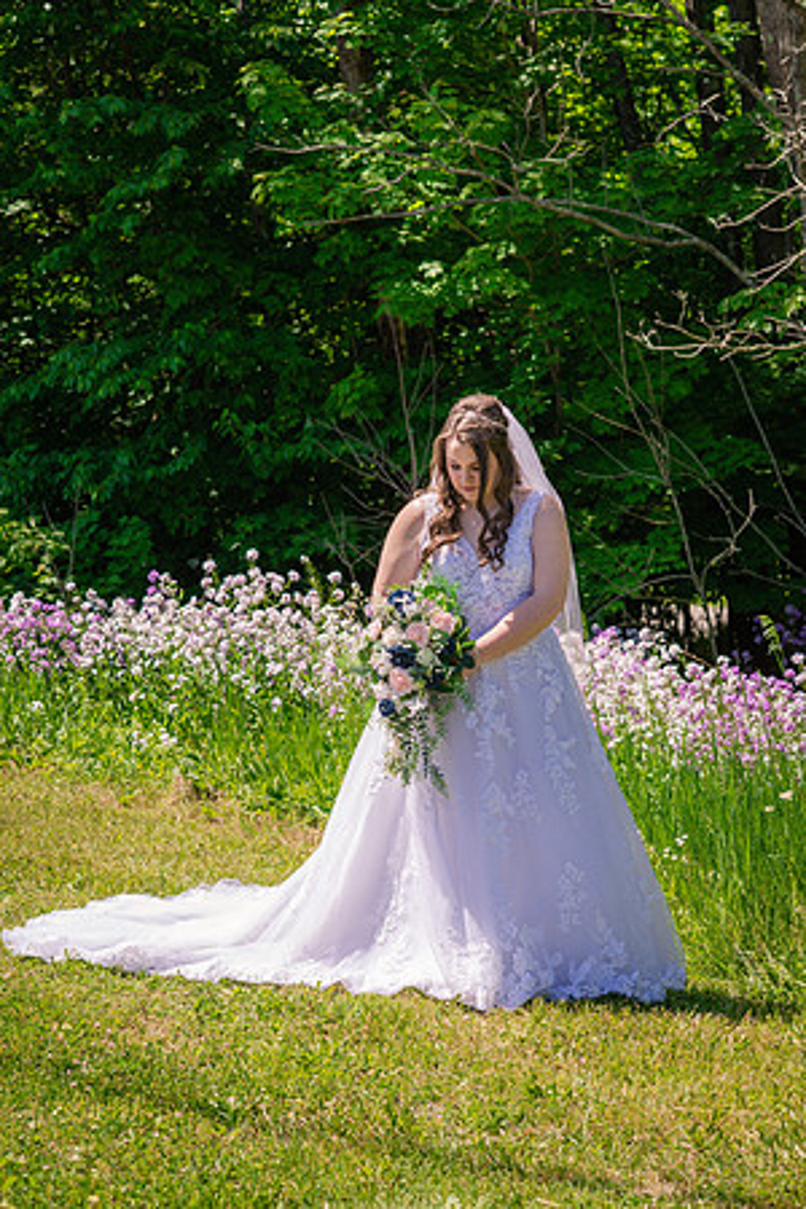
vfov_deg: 23.9
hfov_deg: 16.1
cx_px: 403
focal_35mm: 85
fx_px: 2854
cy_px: 604
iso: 200
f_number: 5
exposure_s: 1/800
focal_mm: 85
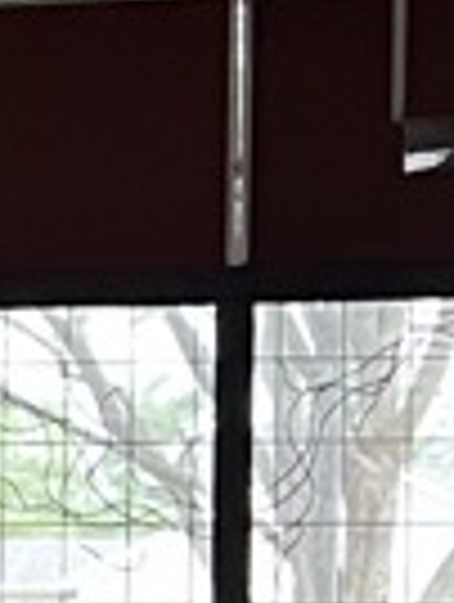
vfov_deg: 7.9
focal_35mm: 248
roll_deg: +0.1
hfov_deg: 5.5
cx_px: -1119
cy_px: 670
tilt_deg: -0.1
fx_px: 4323
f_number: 1.5
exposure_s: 1/60
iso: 160
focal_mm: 5.7
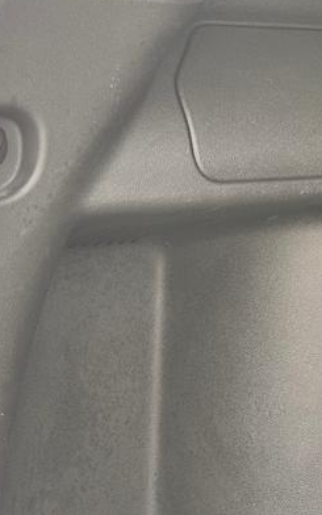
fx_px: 1165
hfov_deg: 15.1
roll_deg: -1.7
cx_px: 405
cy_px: 89
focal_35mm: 83
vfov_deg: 24.5
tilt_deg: -3.0
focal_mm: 6.86
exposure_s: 1/148
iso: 64
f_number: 1.78
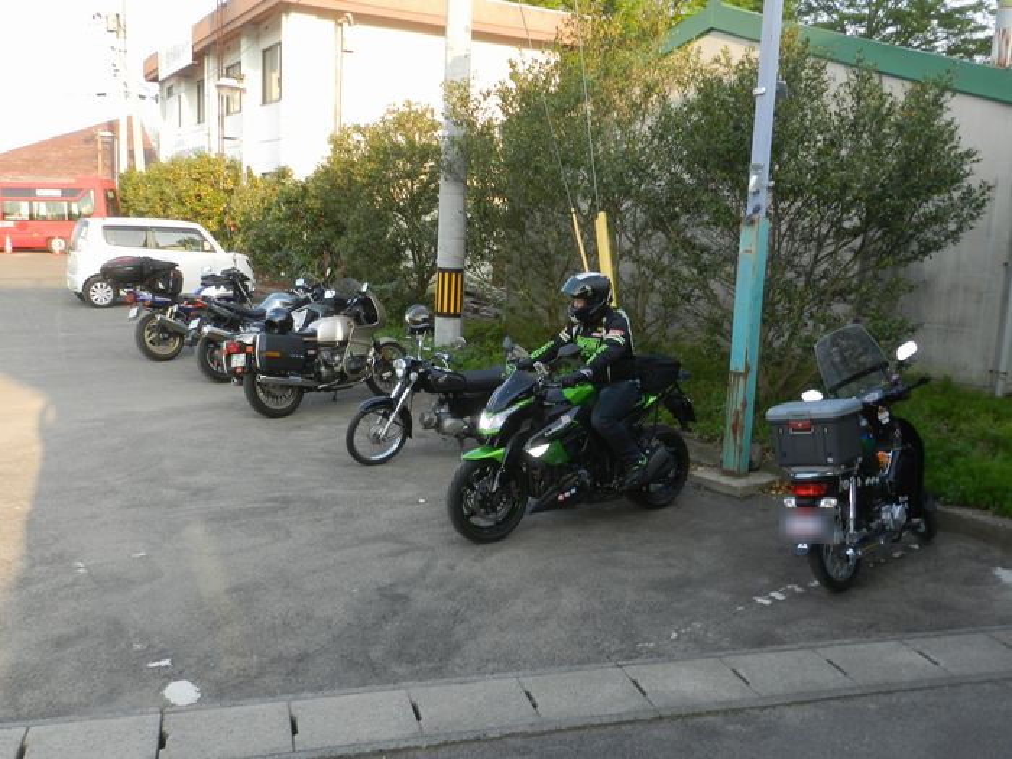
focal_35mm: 32
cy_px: 380
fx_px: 936
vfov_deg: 44.2
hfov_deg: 56.8
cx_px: 506
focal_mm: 5.6
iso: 160
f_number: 3.7
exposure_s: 1/160
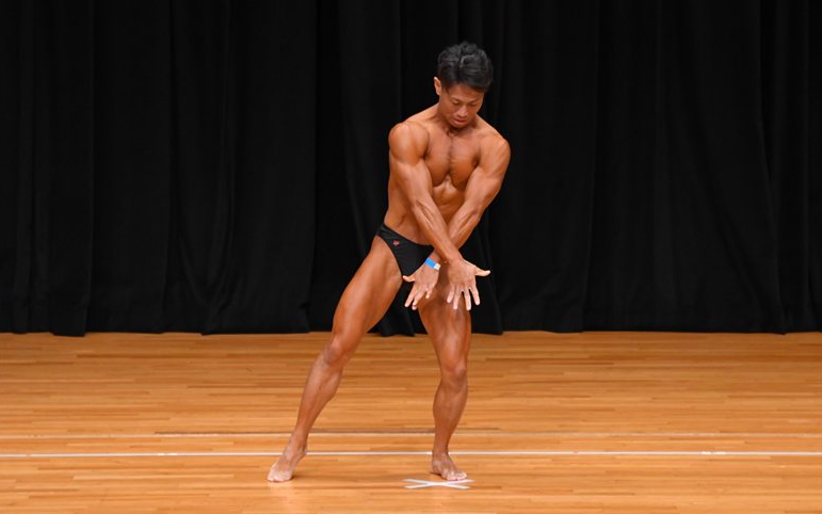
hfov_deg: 7.2
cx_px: 411
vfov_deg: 4.5
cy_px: 251
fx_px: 6542
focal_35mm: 292
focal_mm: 190
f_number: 5.6
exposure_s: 1/400
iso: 3200
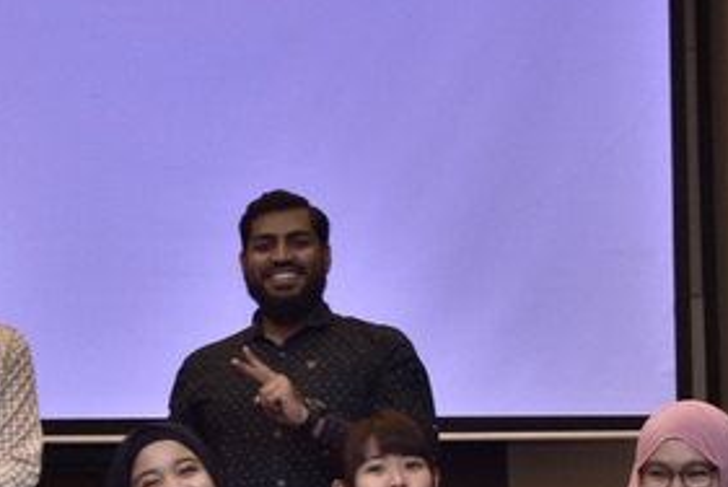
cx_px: 122
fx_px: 3025
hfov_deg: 13.6
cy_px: 503
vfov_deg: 9.1
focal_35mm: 149
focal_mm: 35
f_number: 6.3
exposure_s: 1/50
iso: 1000
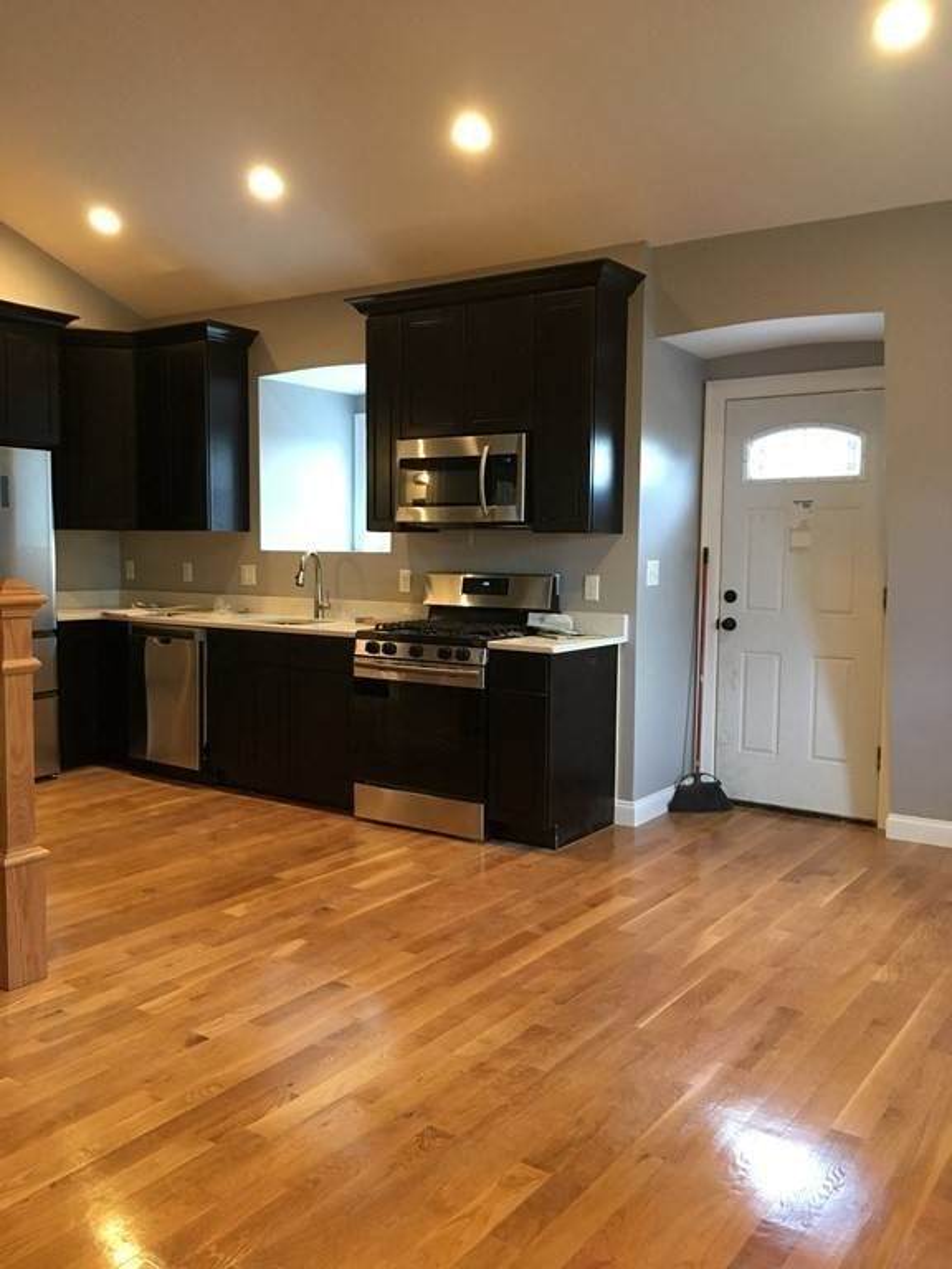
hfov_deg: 48.2
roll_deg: -0.2
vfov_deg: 61.7
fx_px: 1063
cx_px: 476
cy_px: 634
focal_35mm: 29
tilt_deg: -5.3
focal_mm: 4.15
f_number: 2.2
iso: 160
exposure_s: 1/30
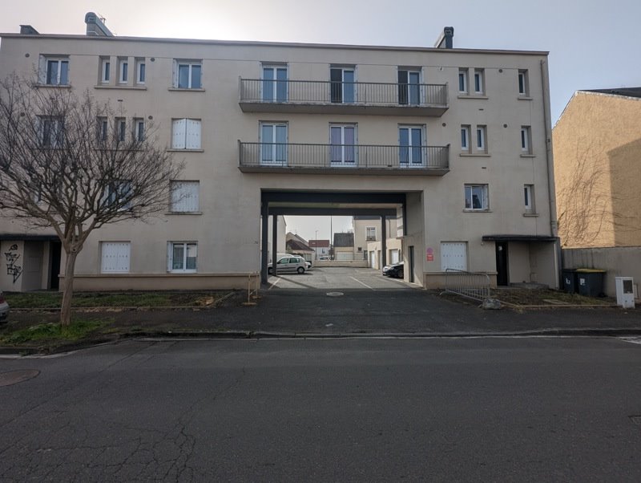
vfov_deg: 90.0
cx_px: 320
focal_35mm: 13
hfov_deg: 106.1
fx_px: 241
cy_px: 242
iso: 45
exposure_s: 1/4219
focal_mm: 1.95
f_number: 2.2
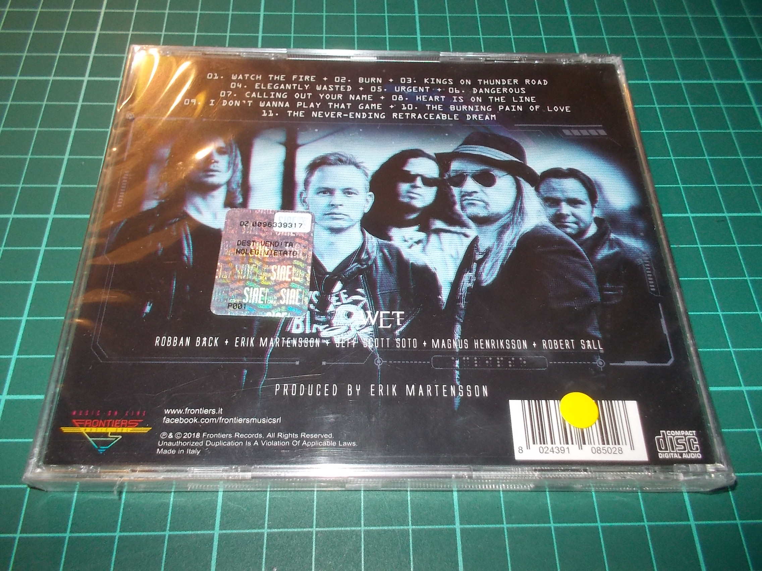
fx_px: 638
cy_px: 286
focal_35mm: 29
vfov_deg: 48.2
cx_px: 381
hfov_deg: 61.7
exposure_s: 1/30
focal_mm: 4.1
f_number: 3.3
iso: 200
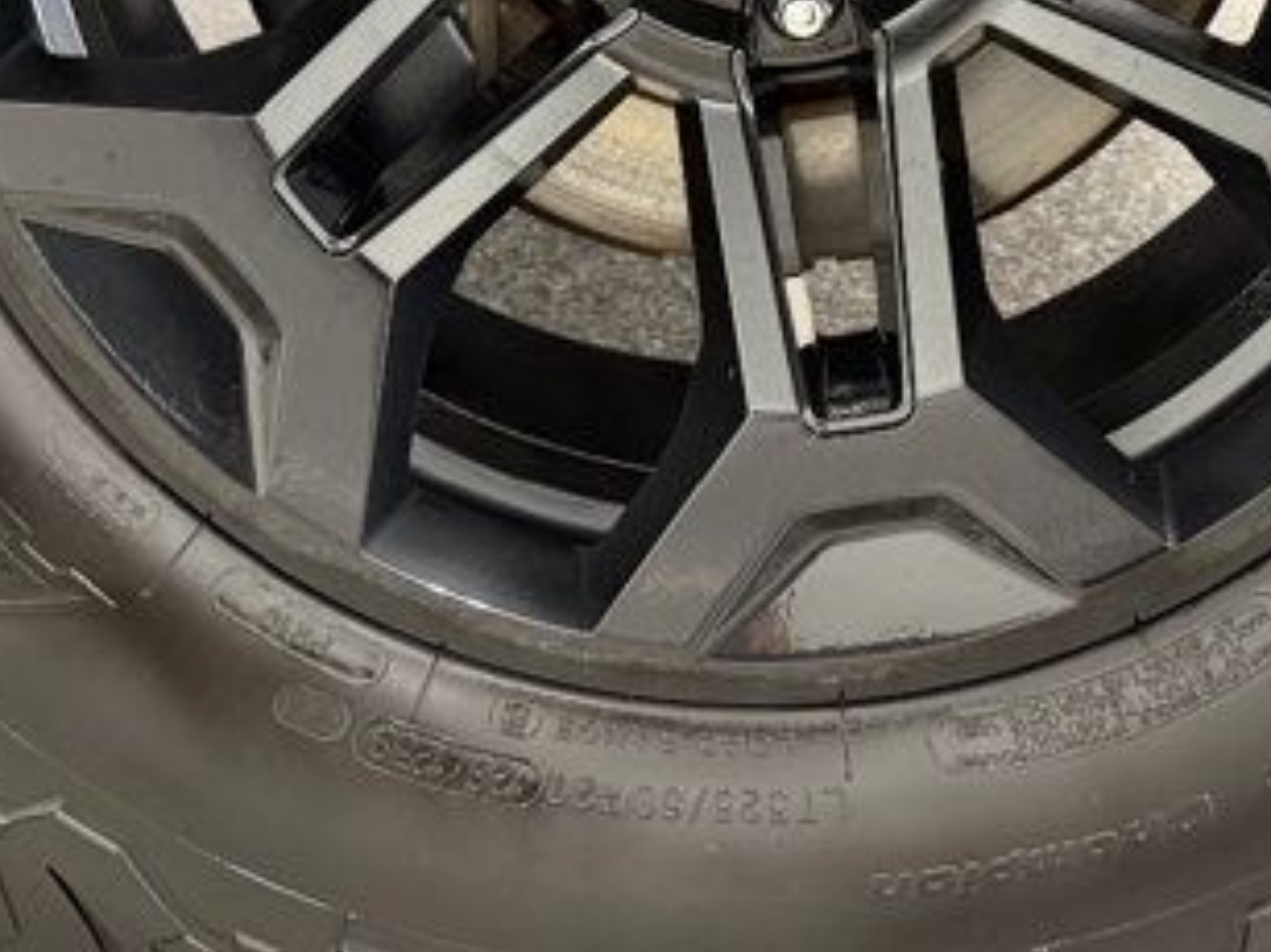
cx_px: 865
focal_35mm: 80
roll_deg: -2.9
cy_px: -207
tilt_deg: -8.5
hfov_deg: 24.3
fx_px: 2936
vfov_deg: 17.5
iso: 200
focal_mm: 6.76
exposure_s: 1/60
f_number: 1.78
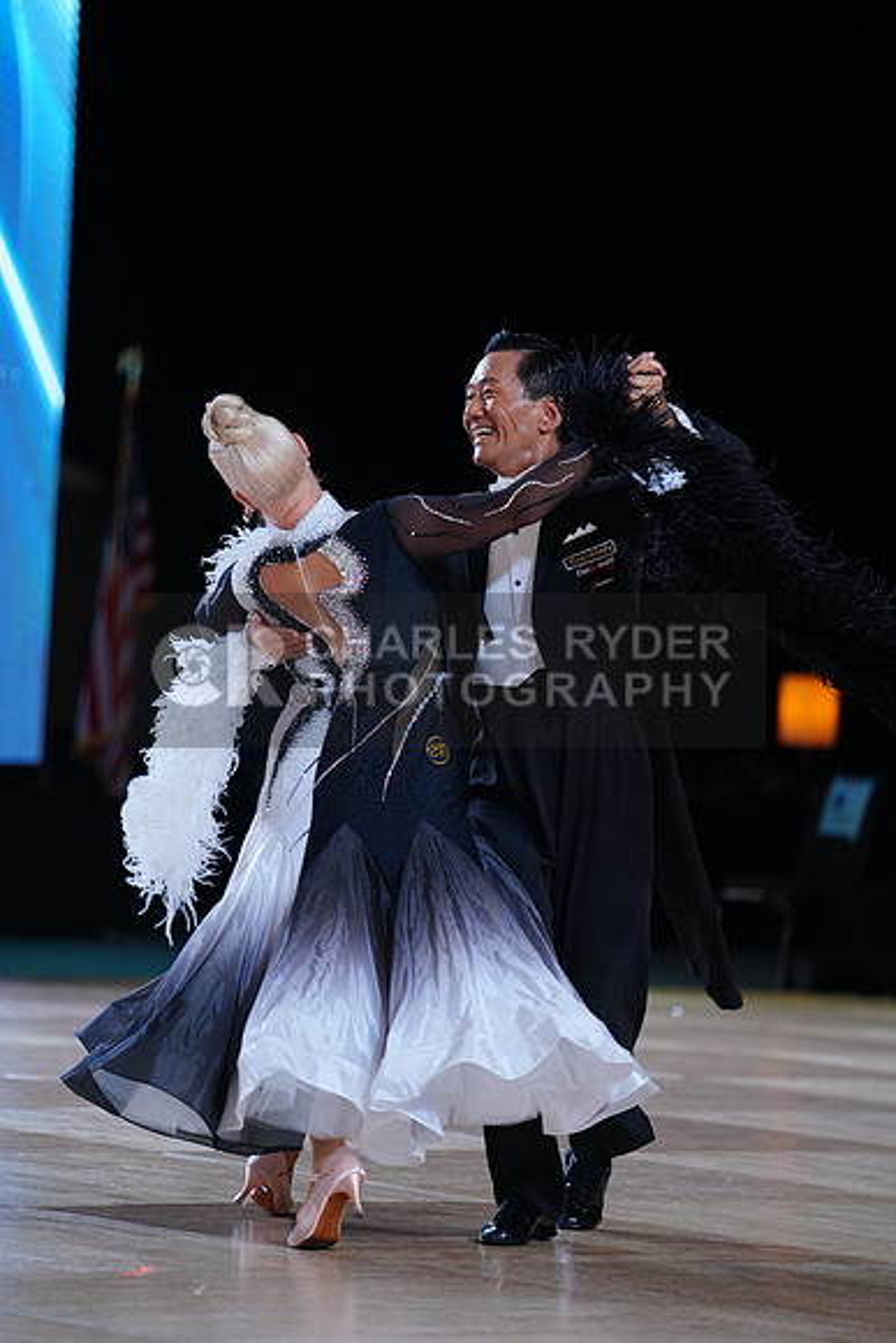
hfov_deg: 8.5
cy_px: 672
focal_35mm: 162
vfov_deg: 12.7
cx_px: 448
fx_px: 6044
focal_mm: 162
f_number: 2.8
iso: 640
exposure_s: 1/500
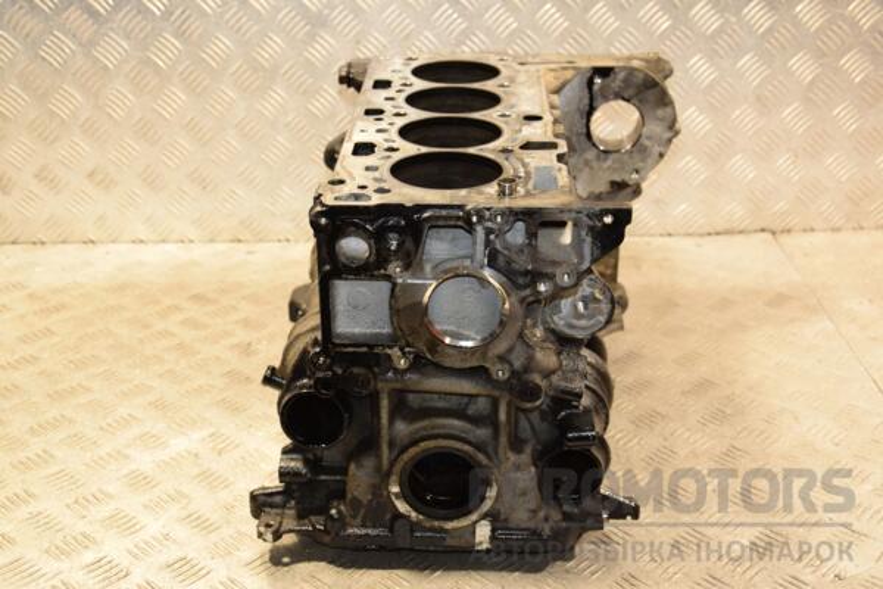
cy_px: 294
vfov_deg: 26.5
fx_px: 1251
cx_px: 442
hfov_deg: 38.9
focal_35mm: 51
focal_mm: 34
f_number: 5
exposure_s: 1/100
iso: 800
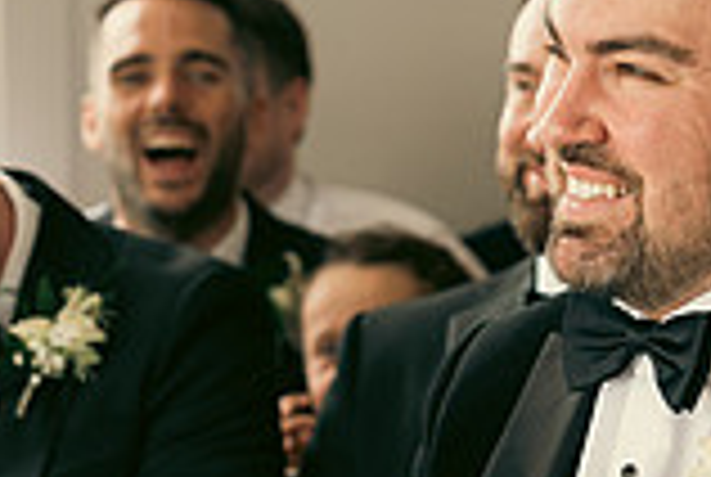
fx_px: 4353
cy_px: 551
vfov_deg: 6.2
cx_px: 868
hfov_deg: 9.2
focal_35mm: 220
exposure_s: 1/160
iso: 320
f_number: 3.5
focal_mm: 60
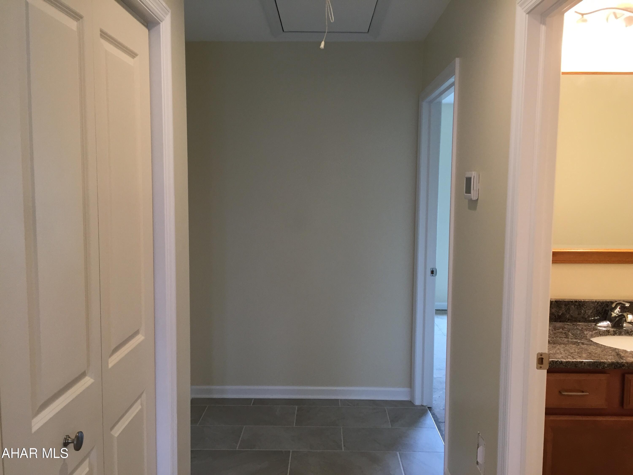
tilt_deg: -5.3
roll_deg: -1.5
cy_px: 238
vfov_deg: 48.2
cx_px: 316
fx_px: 530
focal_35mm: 29
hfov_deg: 61.7
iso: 50
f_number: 2.2
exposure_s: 1/30
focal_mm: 4.15
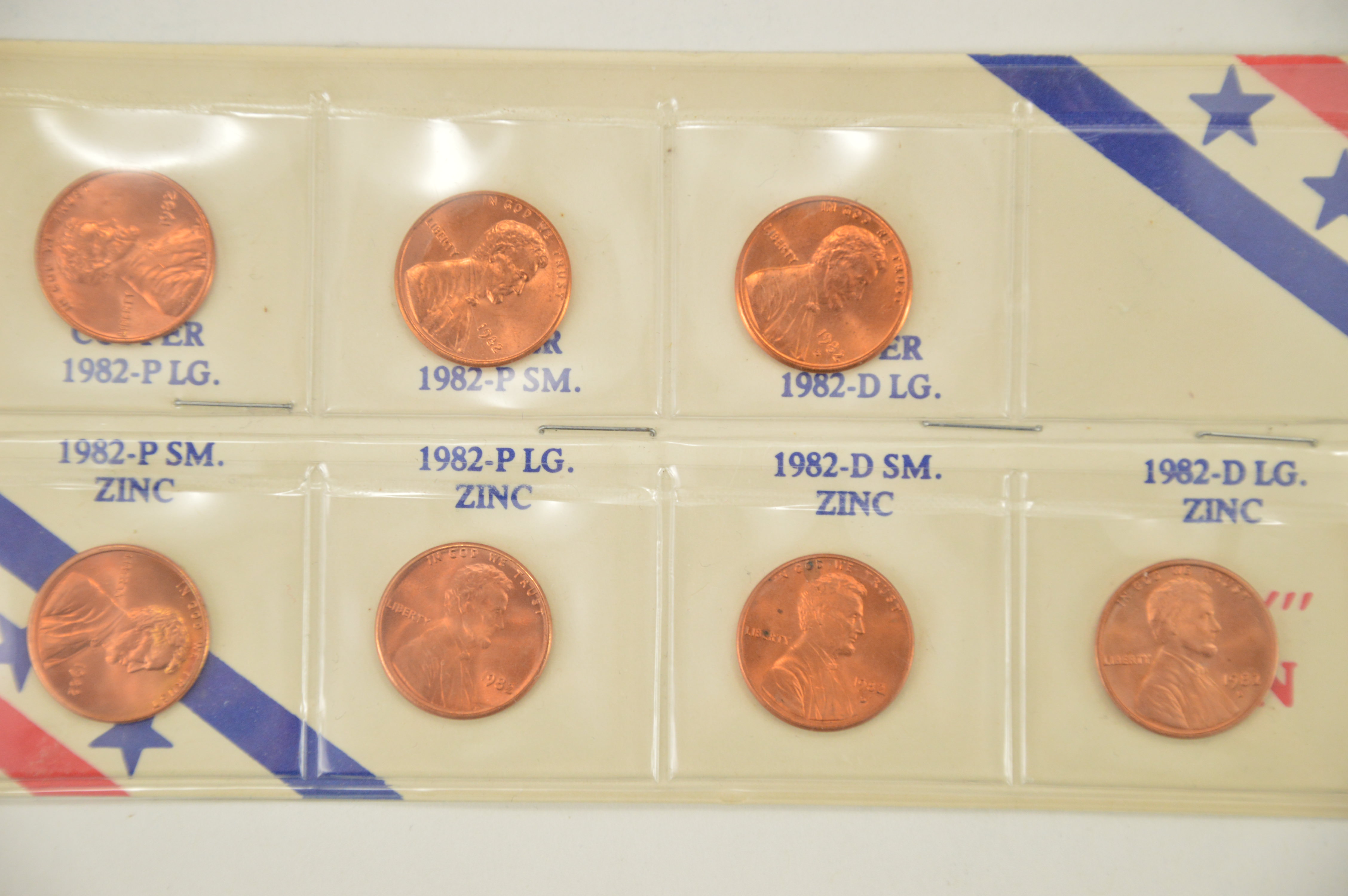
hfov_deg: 14.0
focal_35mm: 147
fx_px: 5499
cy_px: 448
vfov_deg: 9.3
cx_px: 674
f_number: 5.6
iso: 800
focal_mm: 98
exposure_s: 1/160
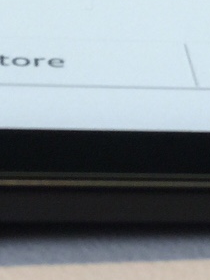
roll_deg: -2.9
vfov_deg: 11.6
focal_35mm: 169
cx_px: 144
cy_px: 41
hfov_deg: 8.8
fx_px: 1367
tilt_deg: -22.7
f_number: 2.2
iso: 32
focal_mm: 4.15
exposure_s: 1/30
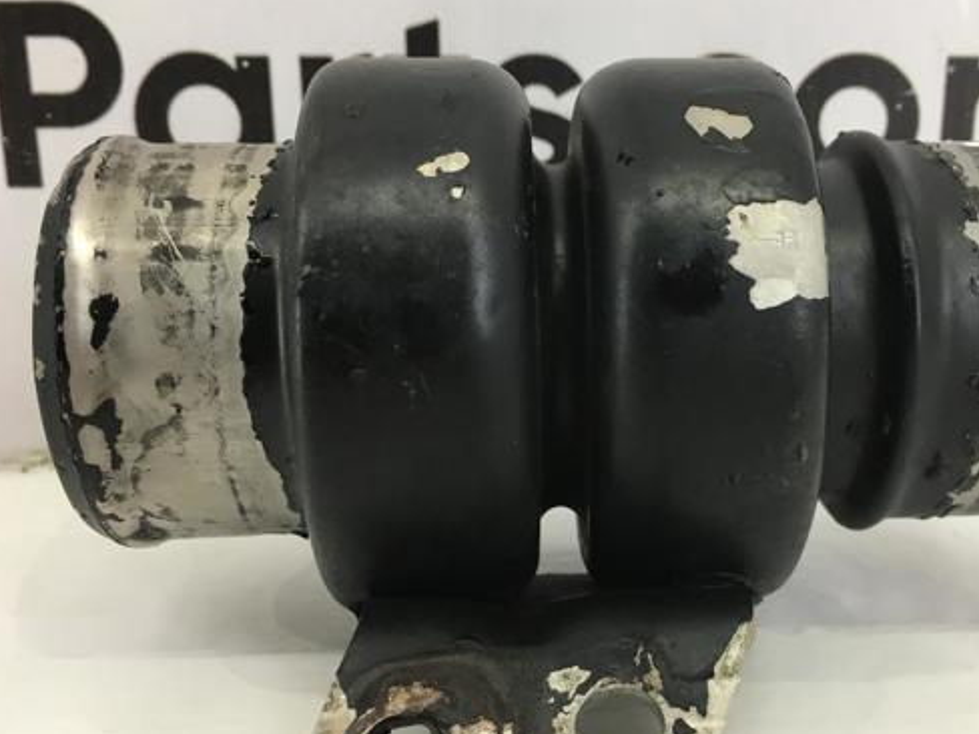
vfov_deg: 37.7
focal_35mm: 38
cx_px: 600
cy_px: 409
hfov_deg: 48.6
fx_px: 1075
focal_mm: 4.15
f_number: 2.2
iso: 32
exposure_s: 1/33
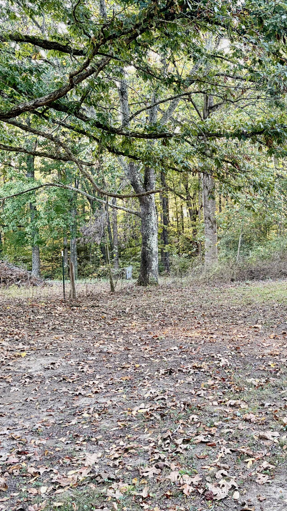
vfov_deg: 52.8
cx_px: 253
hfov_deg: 30.0
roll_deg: +1.4
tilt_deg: -4.6
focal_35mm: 38
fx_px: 514
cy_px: 255
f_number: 1.6
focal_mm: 5.96
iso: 100
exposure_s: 1/125
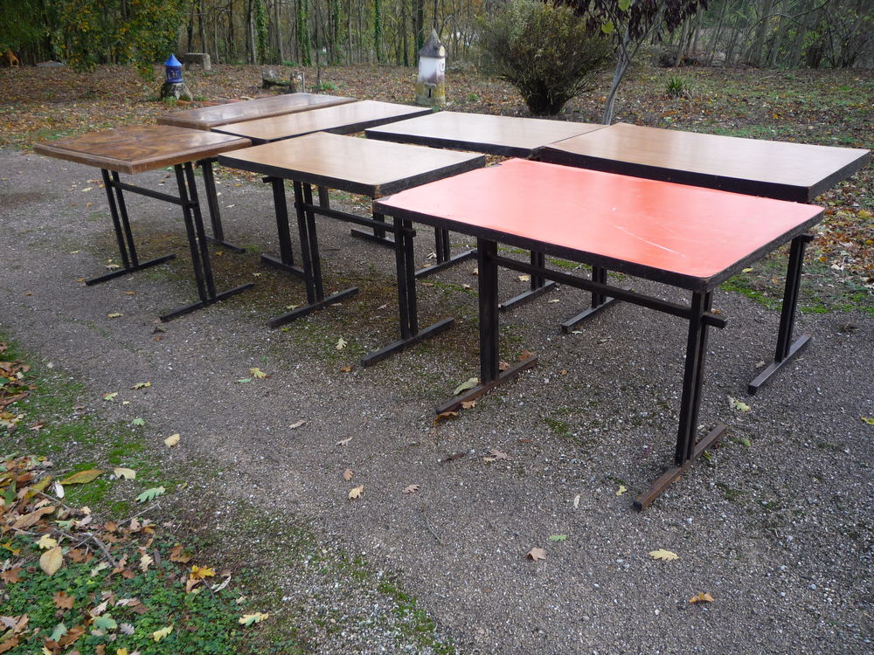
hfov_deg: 60.0
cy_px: 328
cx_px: 437
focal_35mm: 30
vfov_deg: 46.8
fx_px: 757
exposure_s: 1/100
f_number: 3.5
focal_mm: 5.2
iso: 100
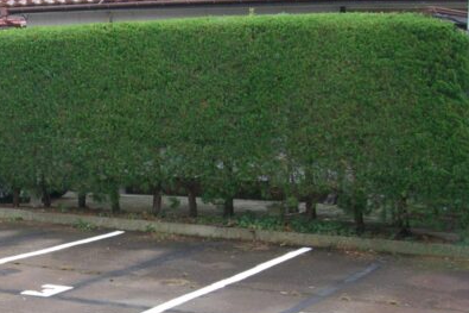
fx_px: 1042
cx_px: 90
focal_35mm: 80
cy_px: 227
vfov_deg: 17.0
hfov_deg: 24.9
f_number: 2.7
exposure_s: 1/100
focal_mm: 6.2
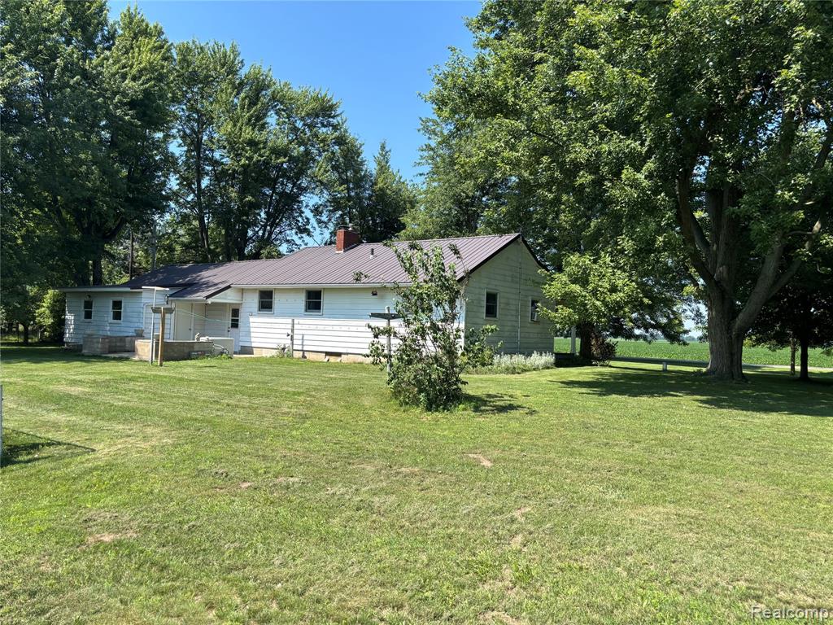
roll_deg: -2.7
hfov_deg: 67.3
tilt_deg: +2.0
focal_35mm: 26
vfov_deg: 53.1
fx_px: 626
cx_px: 416
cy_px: 312
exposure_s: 1/1477
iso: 50
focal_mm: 5.96
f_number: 1.6
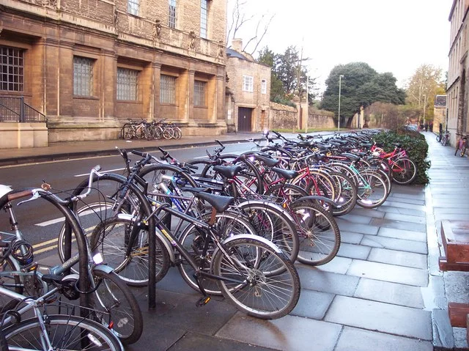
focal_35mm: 38
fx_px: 514
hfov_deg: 49.0
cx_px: 234
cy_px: 176
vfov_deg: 37.7
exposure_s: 1/90
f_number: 2.8
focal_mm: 8
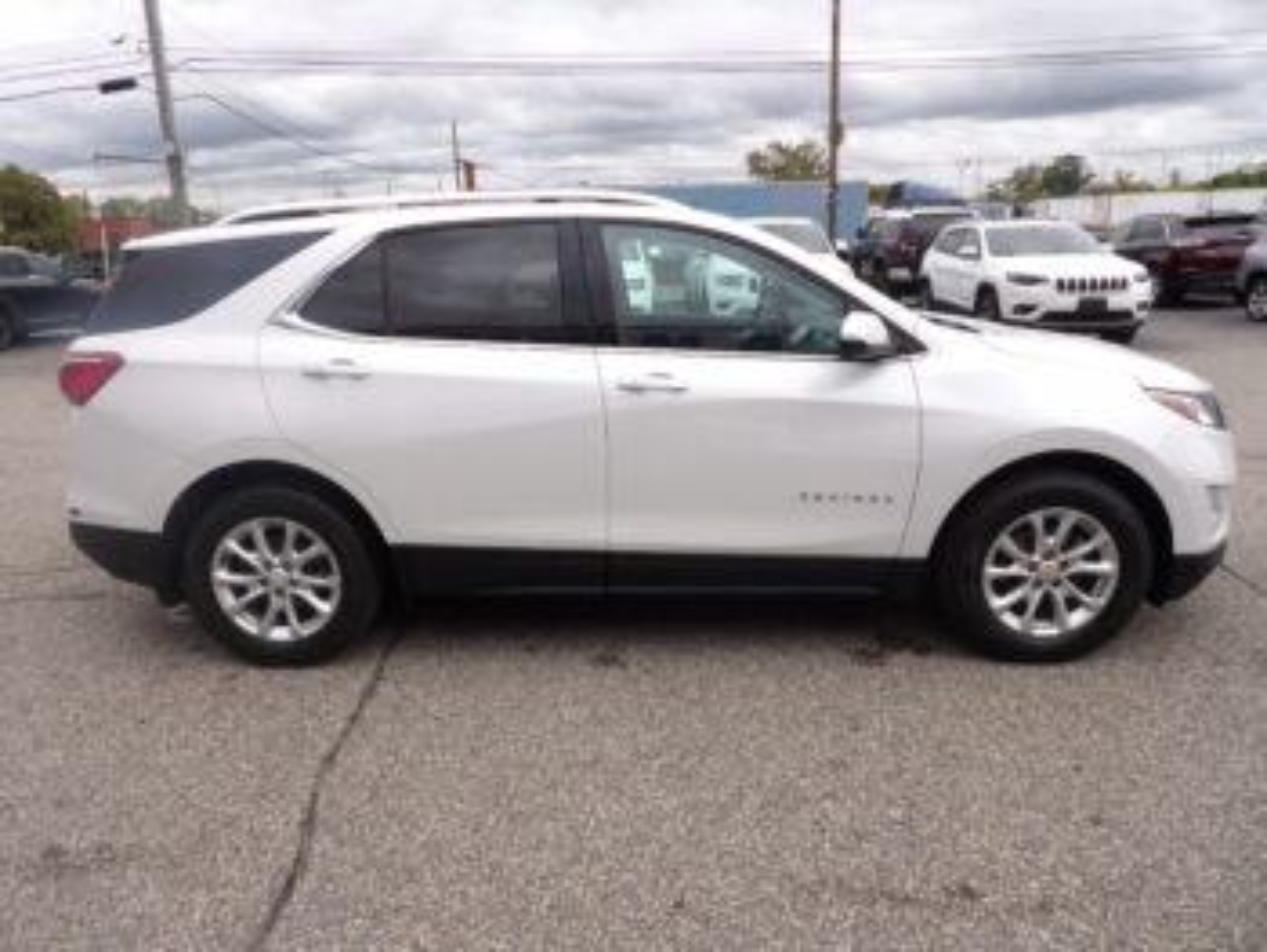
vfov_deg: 56.9
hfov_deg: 71.6
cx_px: 634
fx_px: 879
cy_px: 476
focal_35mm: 24
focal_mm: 4.3
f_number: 3.2
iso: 100
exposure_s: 1/326
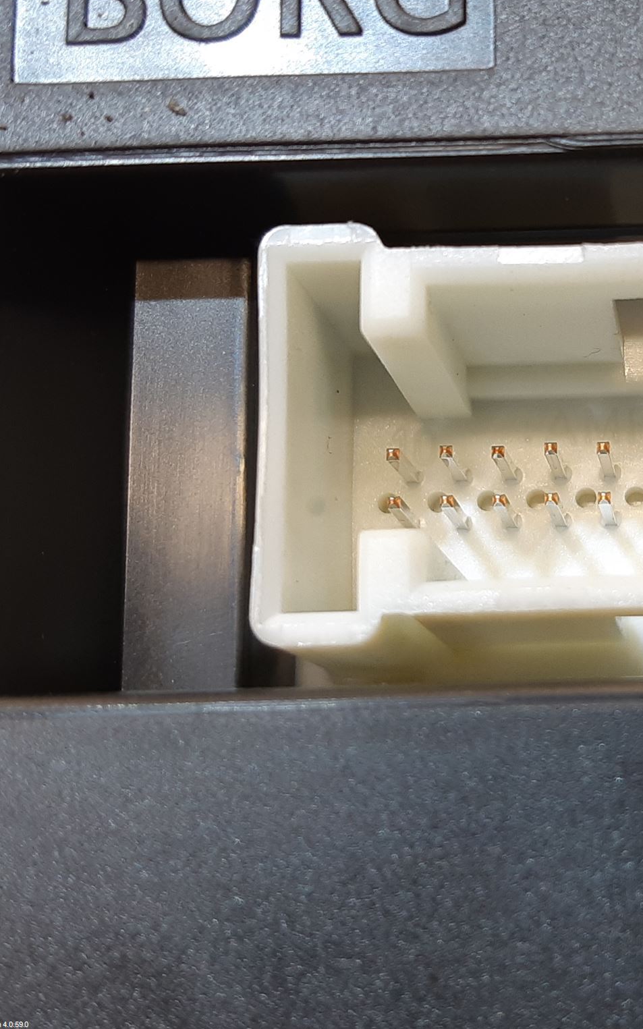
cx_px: 648
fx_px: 1038
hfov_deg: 31.7
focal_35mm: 37
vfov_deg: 52.8
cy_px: 512
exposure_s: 1/50
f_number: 1.7
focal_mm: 3.93
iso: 64
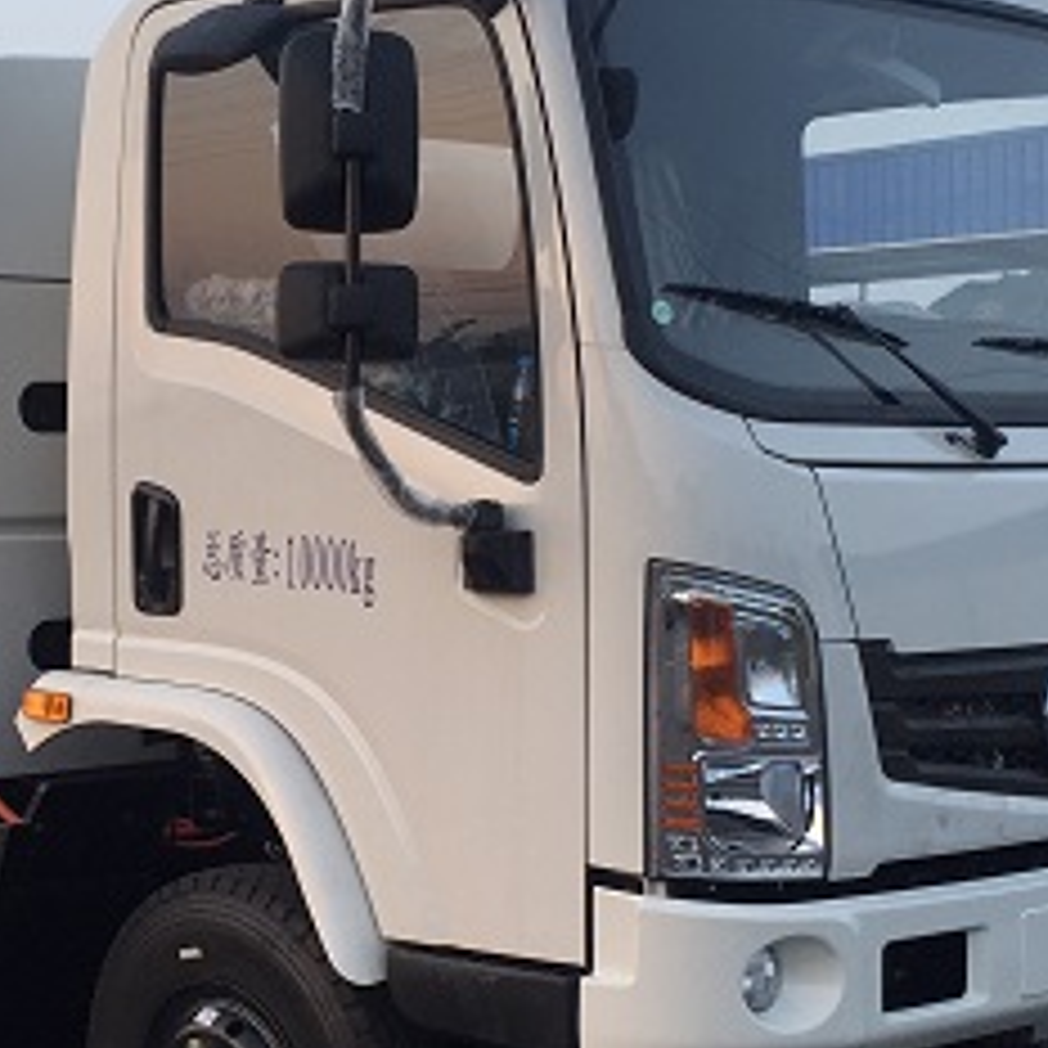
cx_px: 205
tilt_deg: -1.1
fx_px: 2637
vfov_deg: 22.5
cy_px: 596
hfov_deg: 22.2
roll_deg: -0.3
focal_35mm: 77
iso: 32
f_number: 2.2
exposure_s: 1/60
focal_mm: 4.15
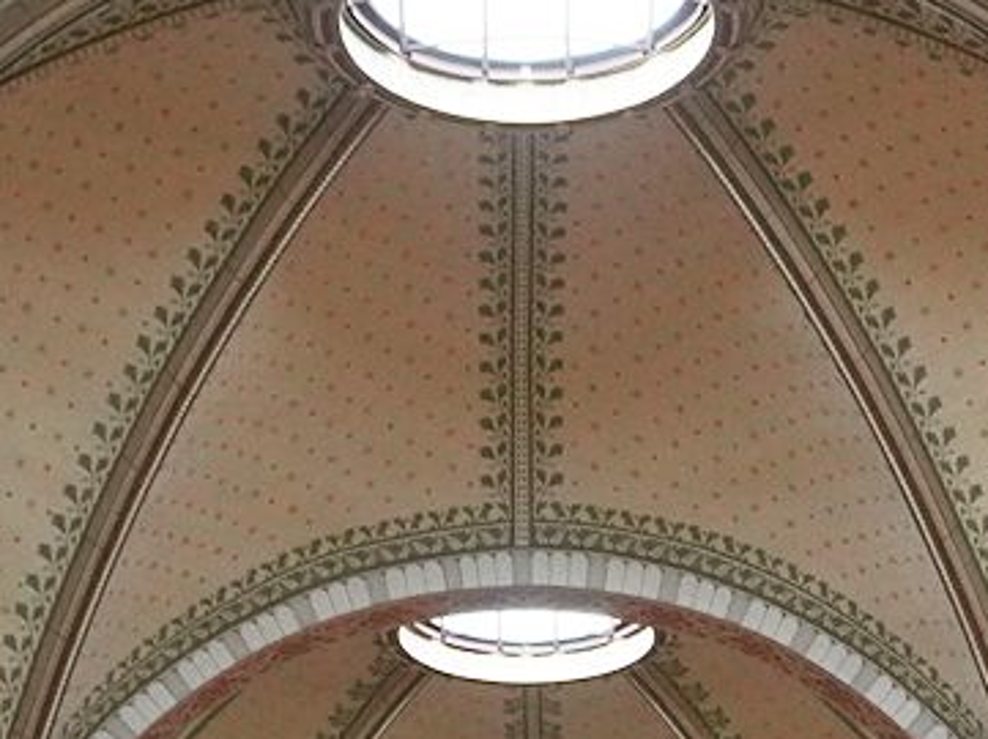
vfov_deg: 10.3
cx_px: 657
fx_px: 3650
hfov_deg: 15.4
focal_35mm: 128
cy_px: 1629
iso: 3200
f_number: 4.5
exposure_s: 1/80
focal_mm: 24
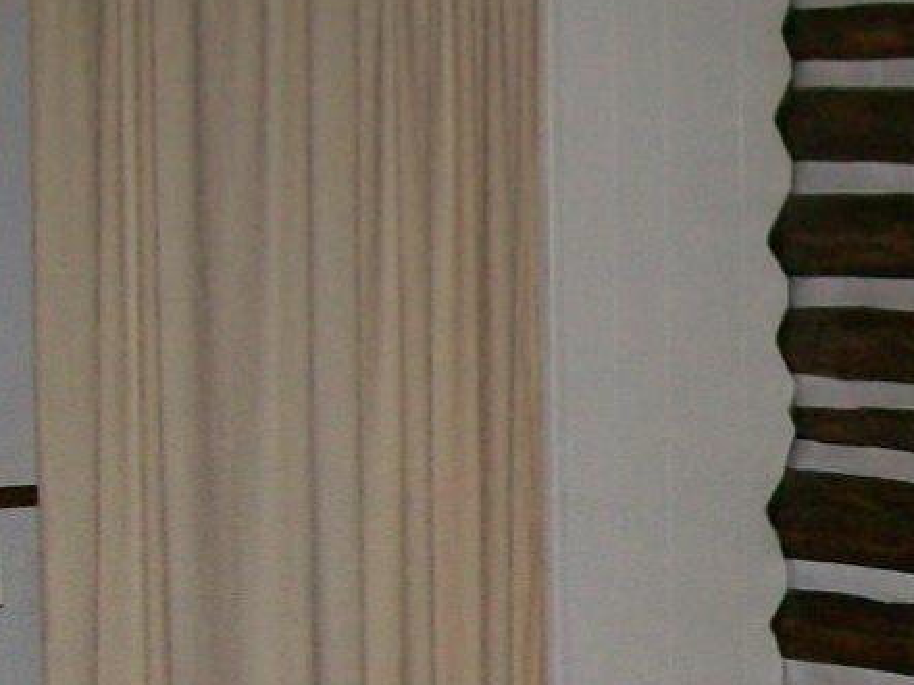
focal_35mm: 118
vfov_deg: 12.5
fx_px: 3115
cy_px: 546
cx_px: 1230
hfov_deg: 15.8
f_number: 2.7
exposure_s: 1/64
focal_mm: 6
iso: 140
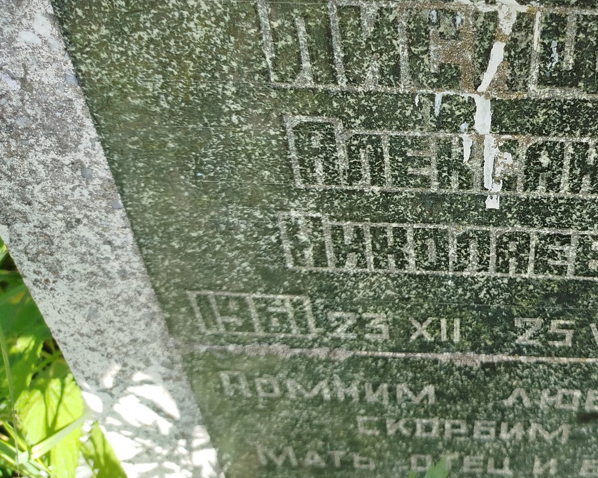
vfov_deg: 39.7
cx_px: 471
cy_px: 169
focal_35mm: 37
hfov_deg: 46.7
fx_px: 655
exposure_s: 1/219
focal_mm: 5.31
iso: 50
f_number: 1.7
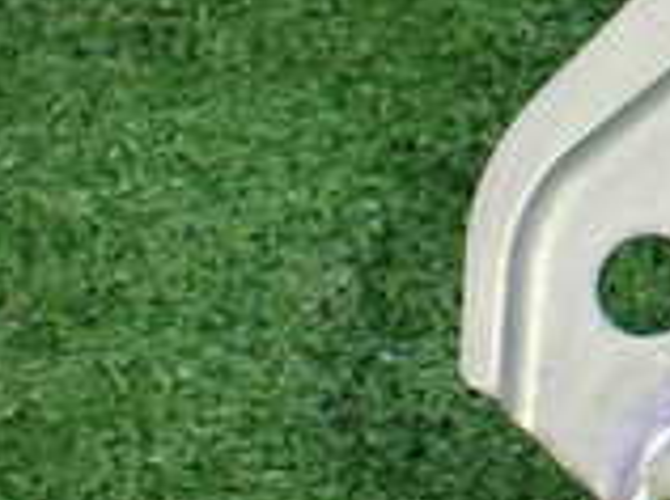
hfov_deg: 15.4
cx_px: 1115
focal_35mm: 114
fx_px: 2203
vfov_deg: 12.8
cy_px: -8
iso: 800
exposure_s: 1/60
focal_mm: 5.4
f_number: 2.3
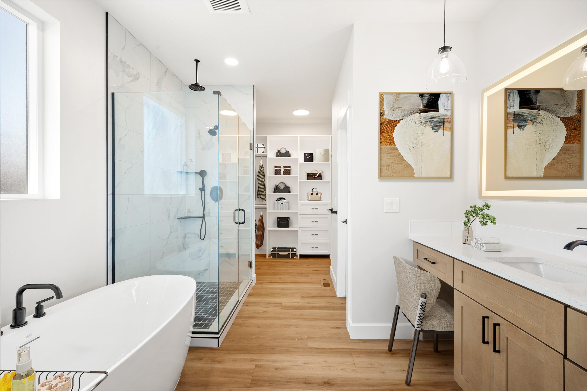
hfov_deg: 96.7
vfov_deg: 73.7
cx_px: 294
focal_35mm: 16
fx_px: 261
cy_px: 196
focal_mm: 16
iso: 100
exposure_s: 1/2
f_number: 8
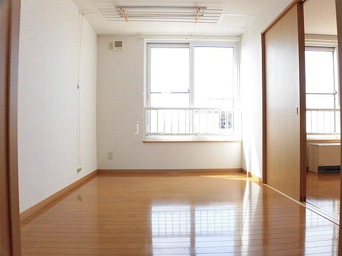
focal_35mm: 24
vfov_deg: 56.8
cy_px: 128
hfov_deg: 71.6
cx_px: 171
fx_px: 237
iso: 125
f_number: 3.1
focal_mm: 4.3
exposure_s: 1/100
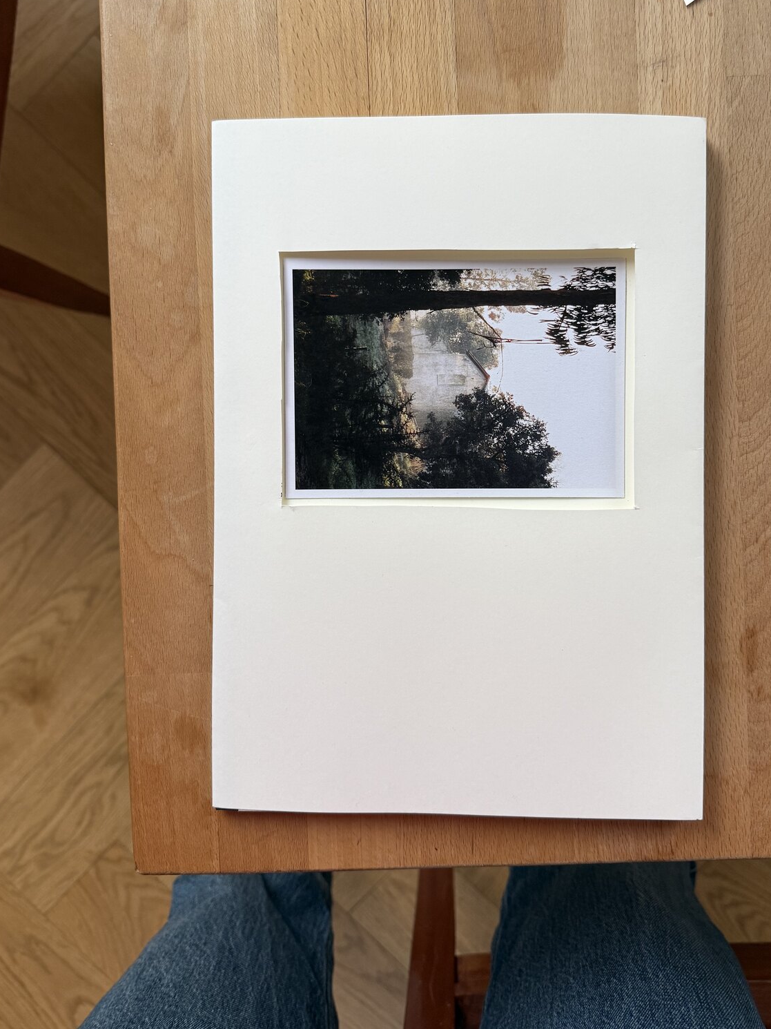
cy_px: 436
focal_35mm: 29
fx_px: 861
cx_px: 429
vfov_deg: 61.4
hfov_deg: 48.1
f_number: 1.78
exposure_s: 1/121
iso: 200
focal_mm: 6.76
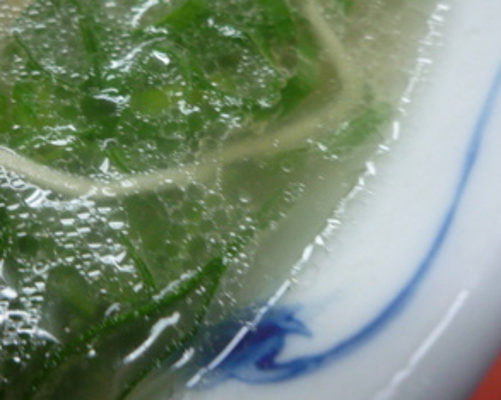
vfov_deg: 37.0
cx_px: 150
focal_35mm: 40
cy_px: 138
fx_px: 593
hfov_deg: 44.8
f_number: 2.8
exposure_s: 1/30
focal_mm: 4.4
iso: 160
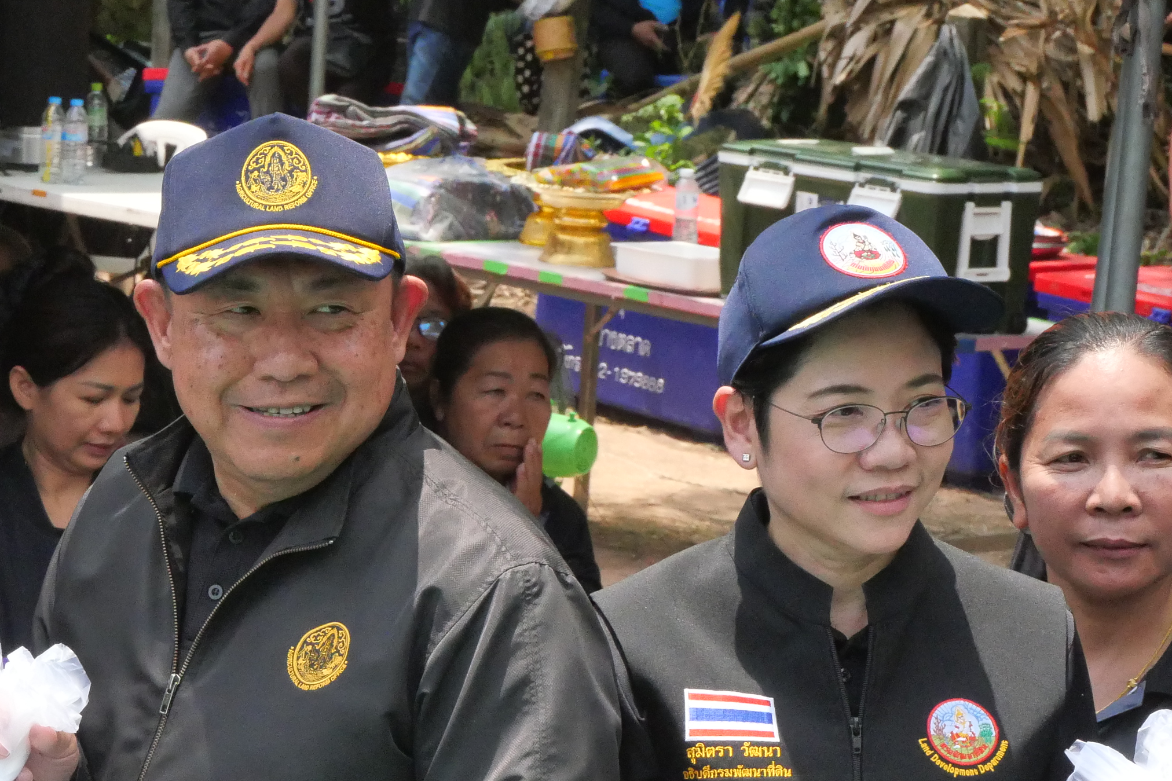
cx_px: 118
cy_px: 650
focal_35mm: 178
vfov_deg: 7.7
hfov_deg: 11.5
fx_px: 5794
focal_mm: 47
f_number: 11
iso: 3200
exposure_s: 1/1300
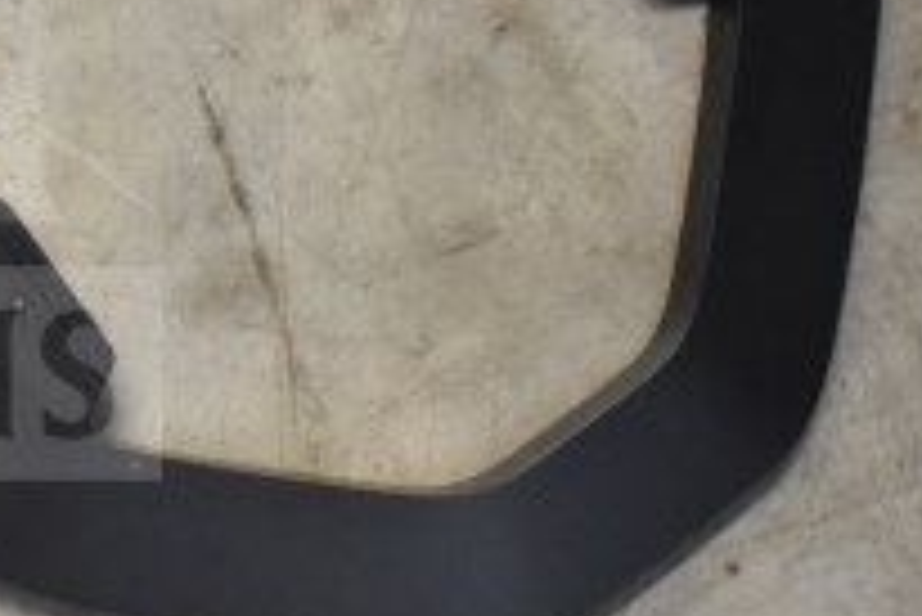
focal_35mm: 107
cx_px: -346
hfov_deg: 17.6
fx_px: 2742
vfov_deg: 12.8
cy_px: 124
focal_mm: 24
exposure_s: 1/40
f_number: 3.8
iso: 2800
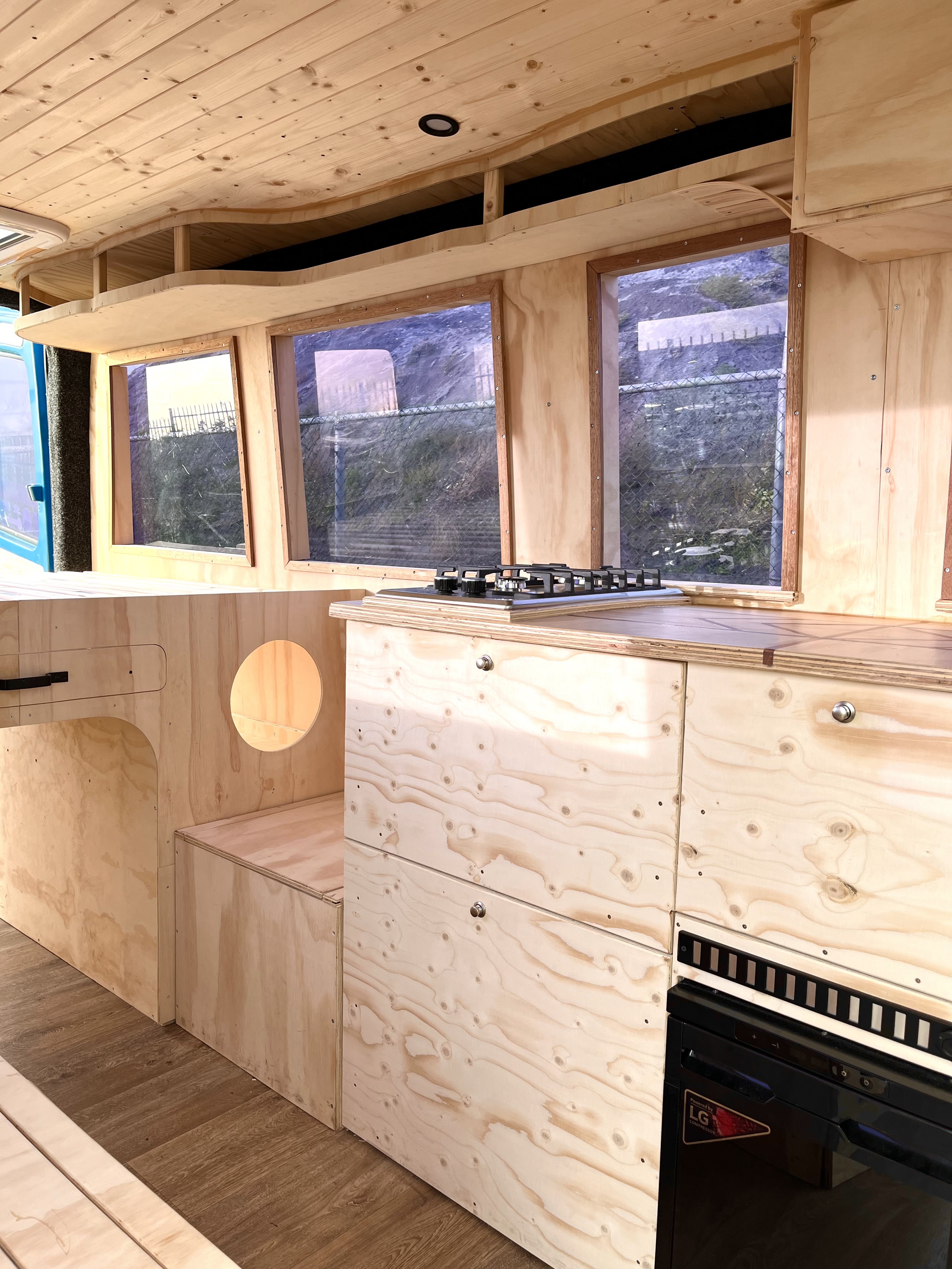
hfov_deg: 53.1
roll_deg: +0.0
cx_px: 476
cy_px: 634
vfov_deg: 67.3
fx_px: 953
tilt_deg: -9.0
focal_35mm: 26
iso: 40
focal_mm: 5.1
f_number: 1.6
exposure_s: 1/163
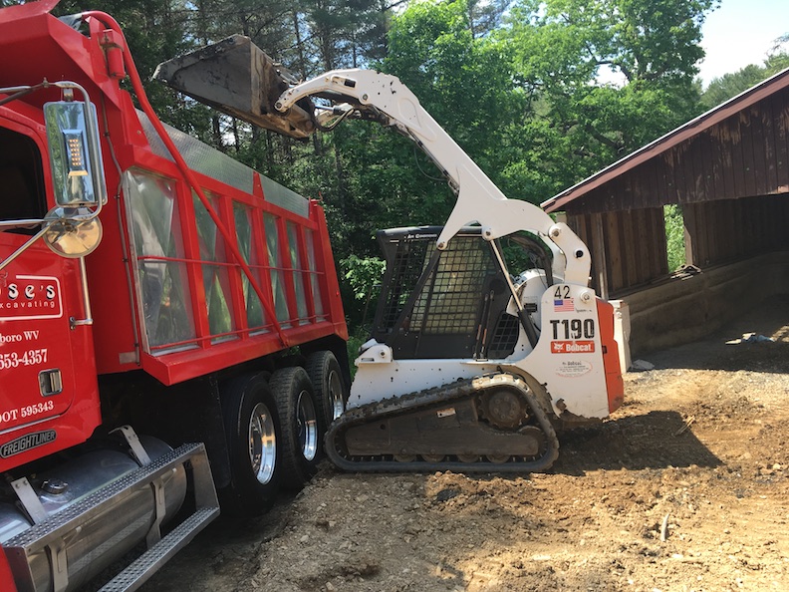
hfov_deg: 61.7
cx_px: 394
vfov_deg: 48.2
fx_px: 661
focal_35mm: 29
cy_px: 296
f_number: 2.2
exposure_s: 1/373
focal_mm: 4.15
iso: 25
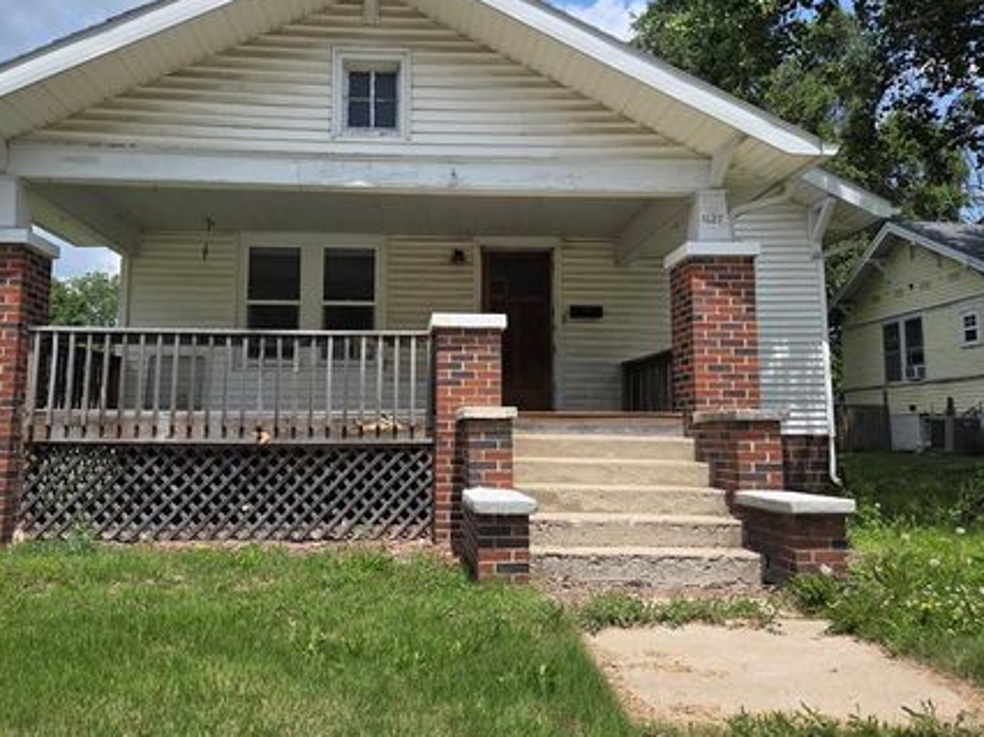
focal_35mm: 27
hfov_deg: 65.2
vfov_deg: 51.3
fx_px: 767
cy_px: 348
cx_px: 441
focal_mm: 5.4
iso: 80
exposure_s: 1/4771
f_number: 1.8
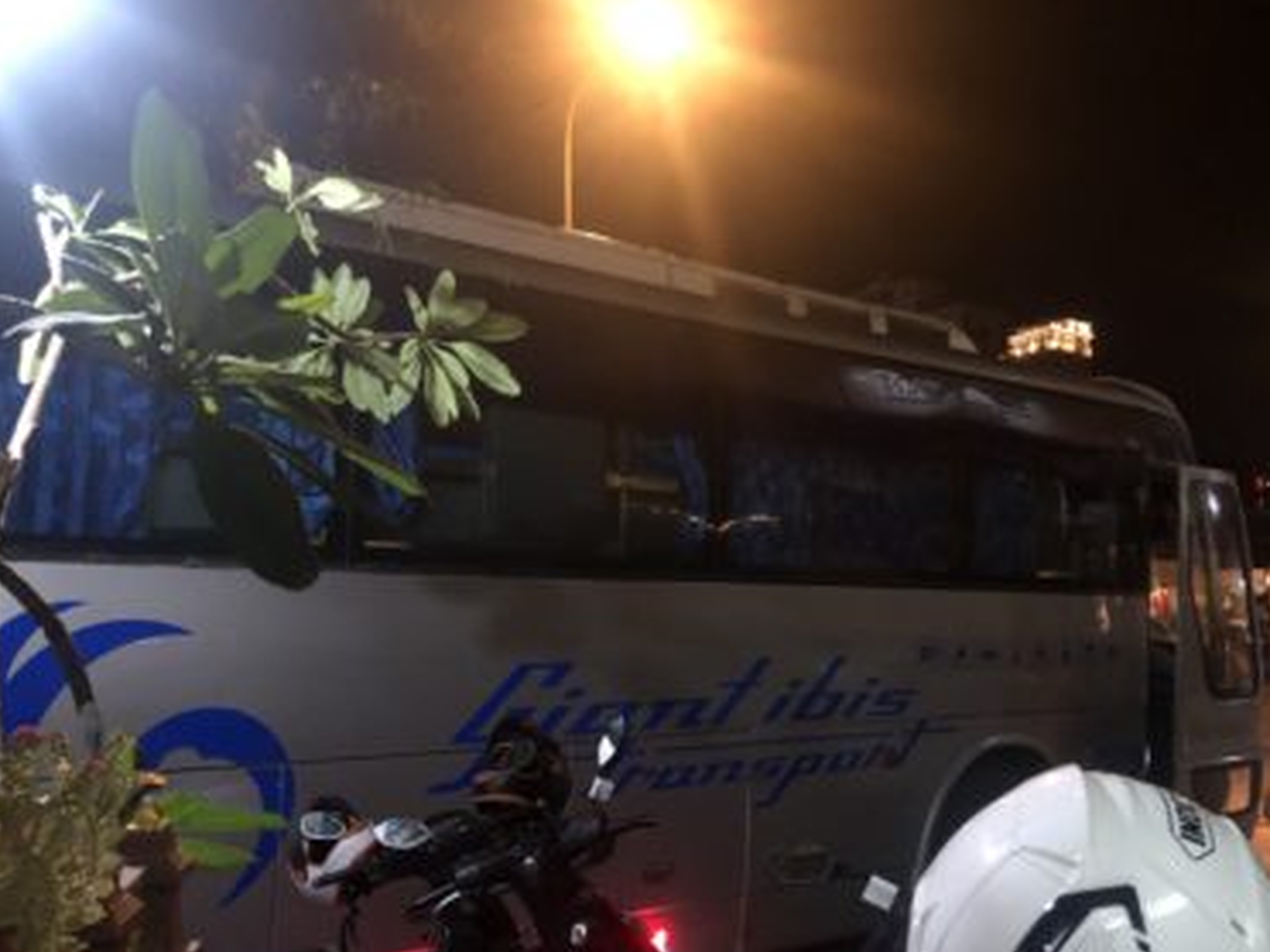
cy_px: 544
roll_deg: +0.9
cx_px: 678
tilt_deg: +3.3
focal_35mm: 34
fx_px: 1247
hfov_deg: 53.9
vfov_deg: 41.7
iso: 80
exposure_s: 1/5
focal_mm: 4
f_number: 1.8
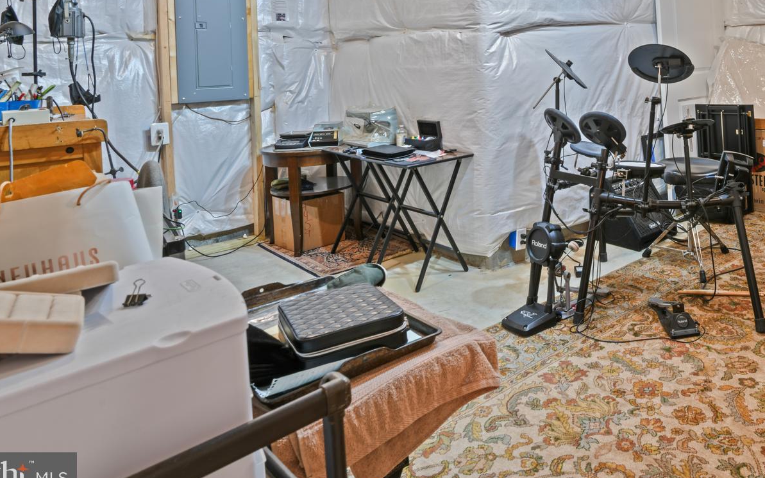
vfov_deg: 41.5
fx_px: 584
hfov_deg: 62.0
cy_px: 61
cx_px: 591
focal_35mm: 28
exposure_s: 10
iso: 100
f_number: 14
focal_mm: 16
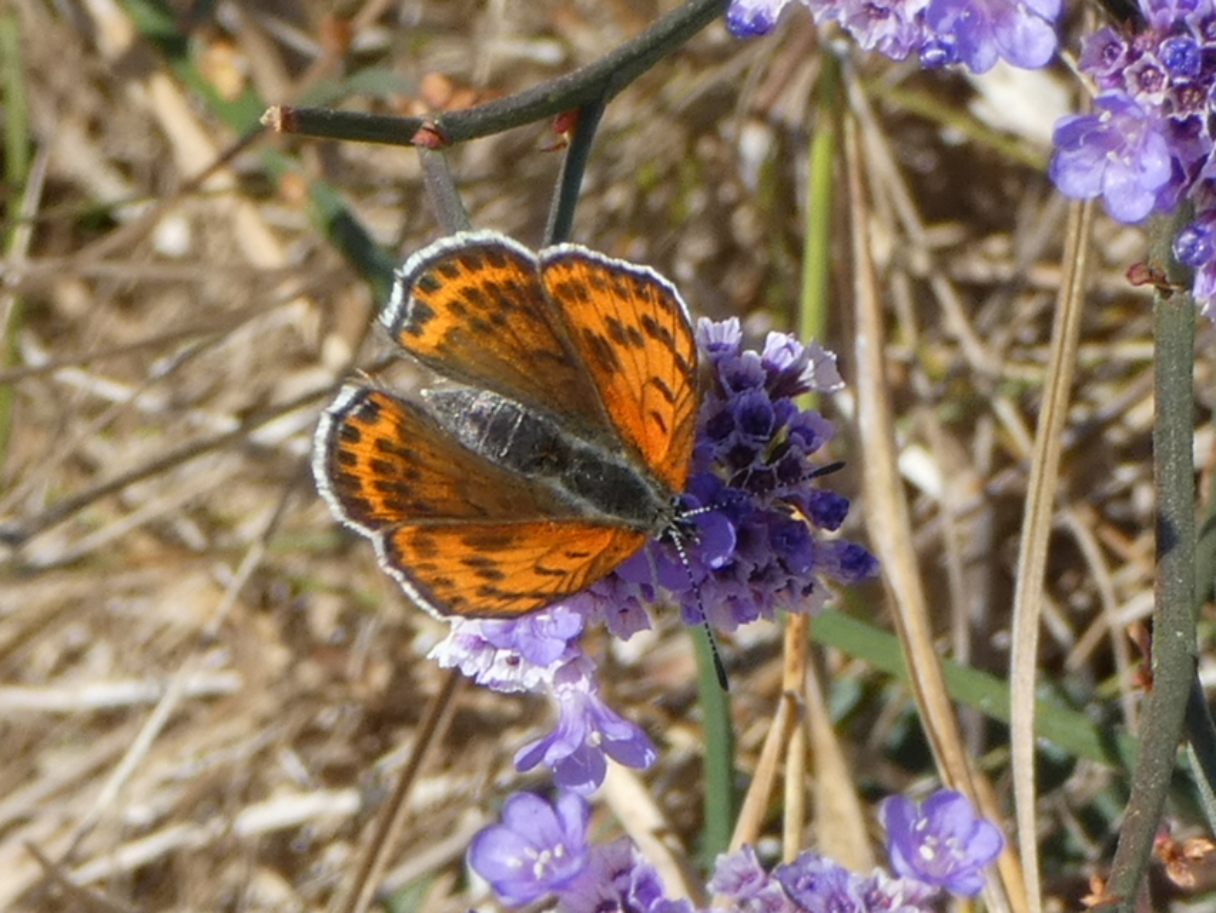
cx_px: 608
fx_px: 4638
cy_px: 456
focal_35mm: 132
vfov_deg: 11.2
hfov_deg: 14.9
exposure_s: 1/125
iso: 80
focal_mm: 23.7
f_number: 5.2
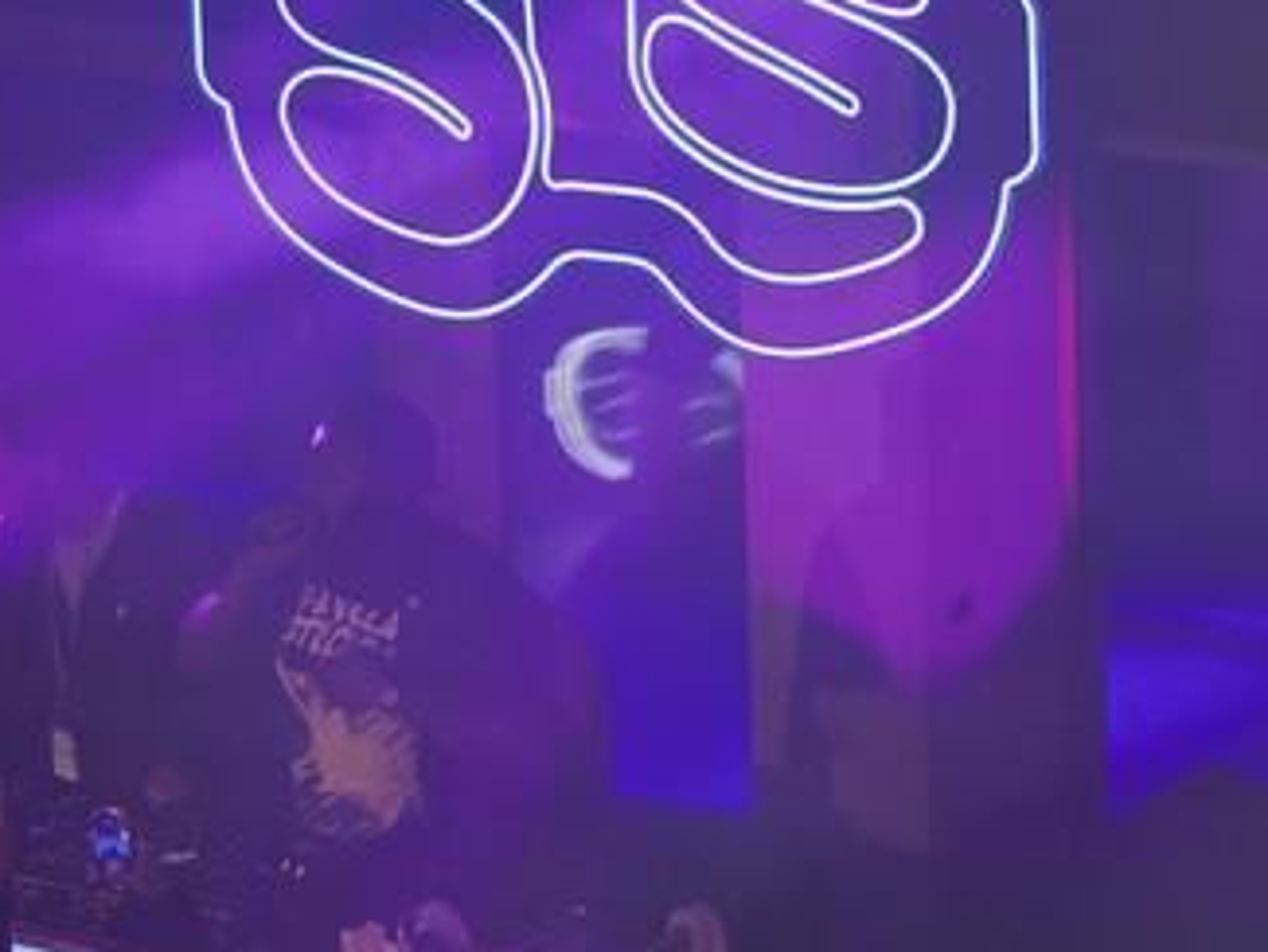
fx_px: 7769
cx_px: 211
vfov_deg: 7.0
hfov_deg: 9.3
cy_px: 256
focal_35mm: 212
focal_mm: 70
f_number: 4
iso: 1250
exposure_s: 1/160
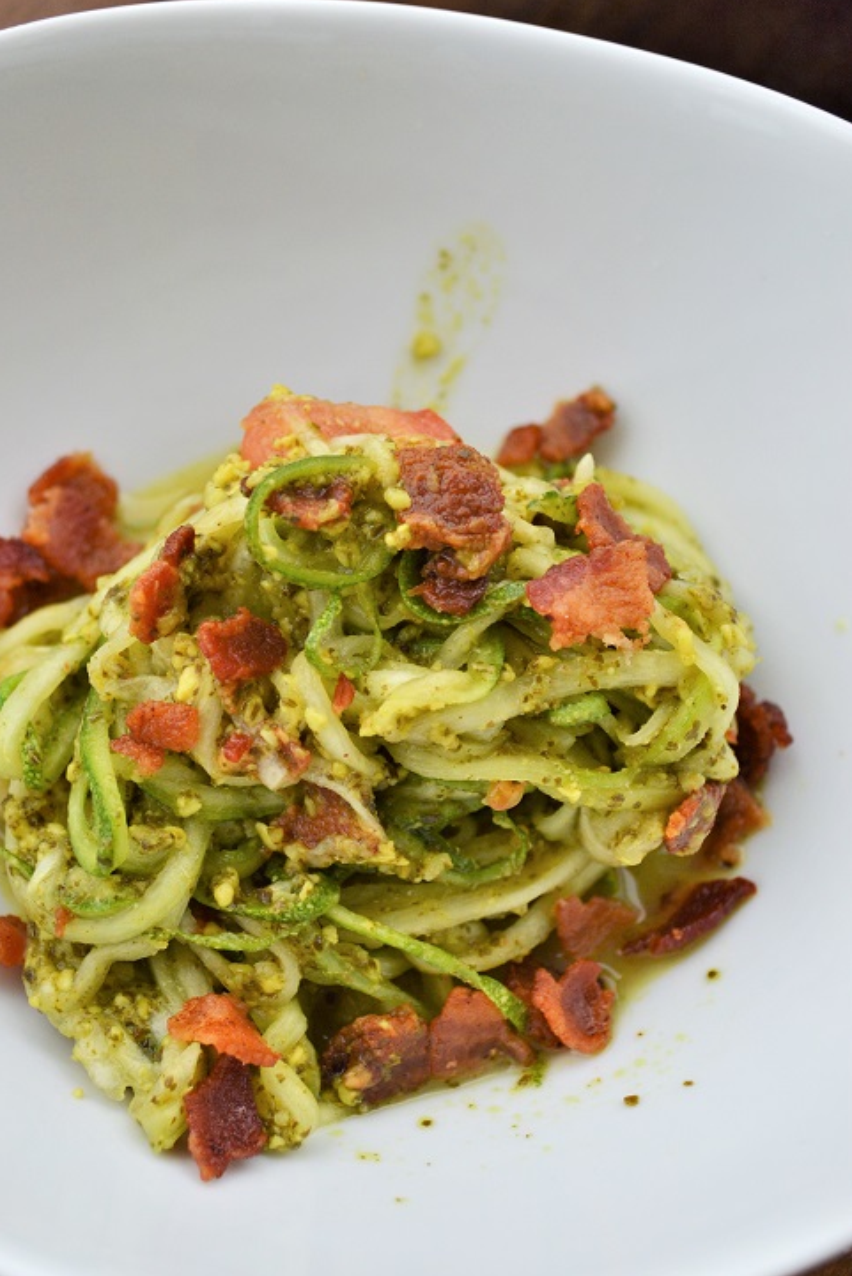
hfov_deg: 22.6
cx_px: 331
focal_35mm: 60
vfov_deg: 33.4
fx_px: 2129
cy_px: 634
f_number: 4.8
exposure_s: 1/500
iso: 400
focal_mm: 32
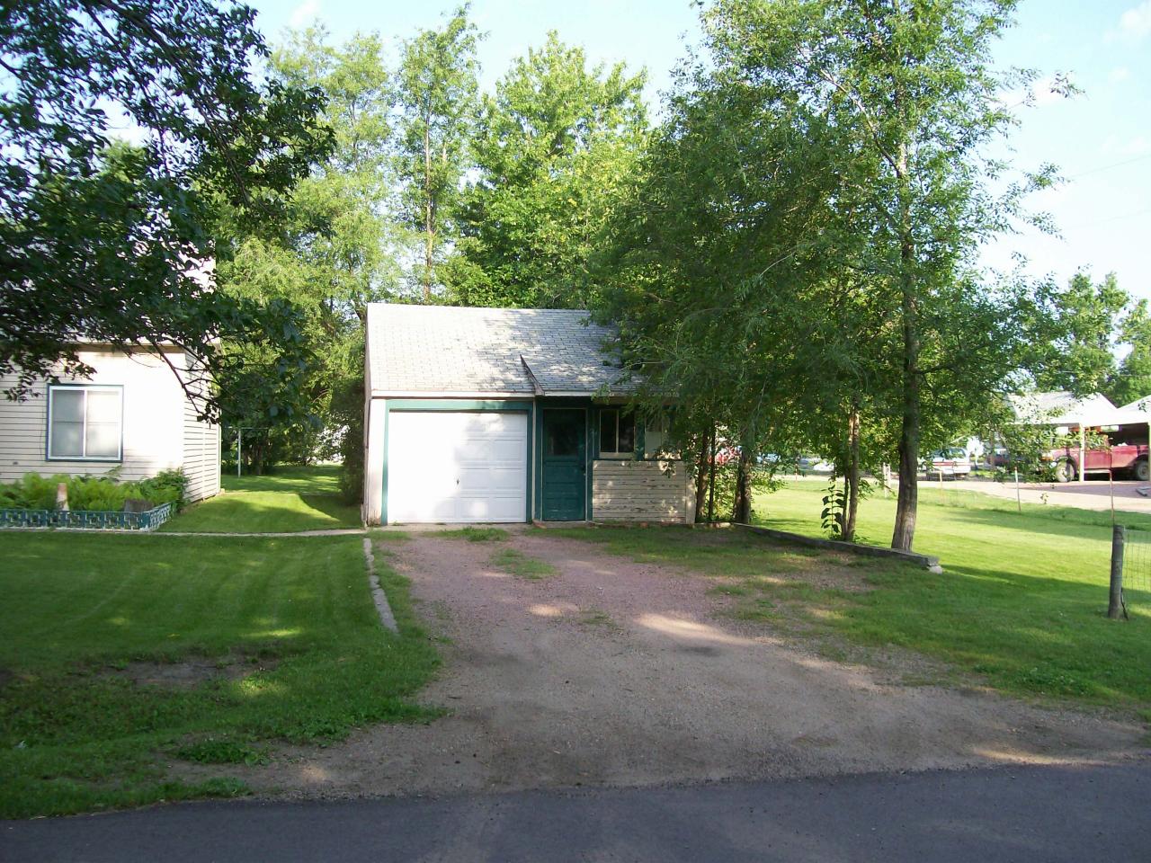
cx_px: 576
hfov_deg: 51.4
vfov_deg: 39.7
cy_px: 432
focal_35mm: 36
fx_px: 1197
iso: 80
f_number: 2.7
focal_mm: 6
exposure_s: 1/423
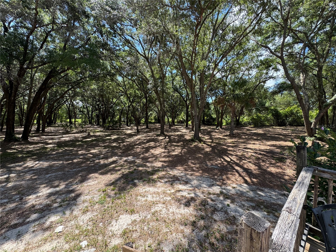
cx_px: 168
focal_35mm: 14
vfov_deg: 85.7
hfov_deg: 102.1
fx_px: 136
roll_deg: -2.0
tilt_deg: -4.6
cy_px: 126
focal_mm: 2.22
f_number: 2.2
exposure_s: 1/397
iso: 40
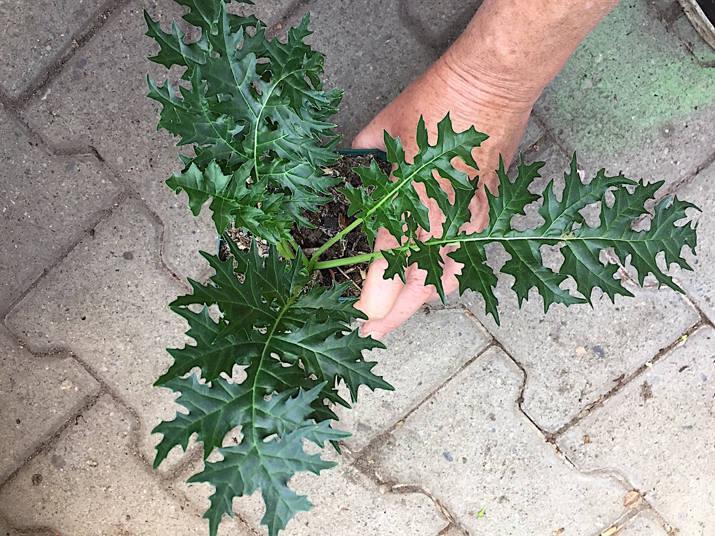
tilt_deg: -78.4
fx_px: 599
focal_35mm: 29
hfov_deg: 61.7
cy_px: 268
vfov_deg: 48.2
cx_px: 358
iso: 50
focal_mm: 4.15
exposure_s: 1/33
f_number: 2.2
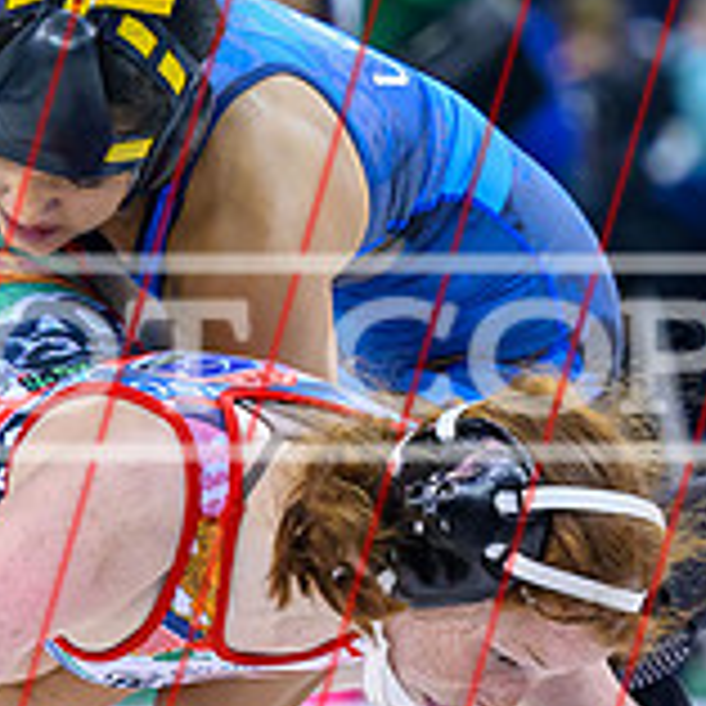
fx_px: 11468
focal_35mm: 497
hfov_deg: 3.5
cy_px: 625
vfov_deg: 3.5
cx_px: 79
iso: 2000
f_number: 2.8
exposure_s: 1/800
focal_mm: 110
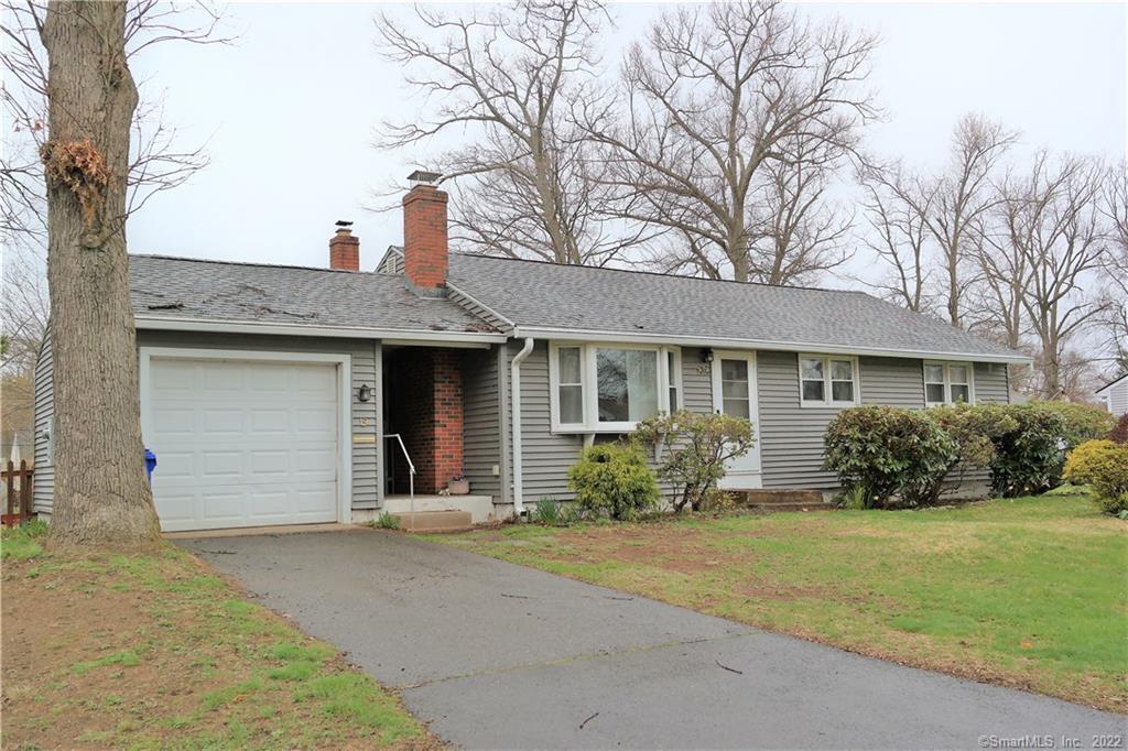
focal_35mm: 30
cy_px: 376
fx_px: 940
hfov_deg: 61.9
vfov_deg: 43.6
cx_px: 564
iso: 100
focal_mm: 20
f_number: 5
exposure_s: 1/200
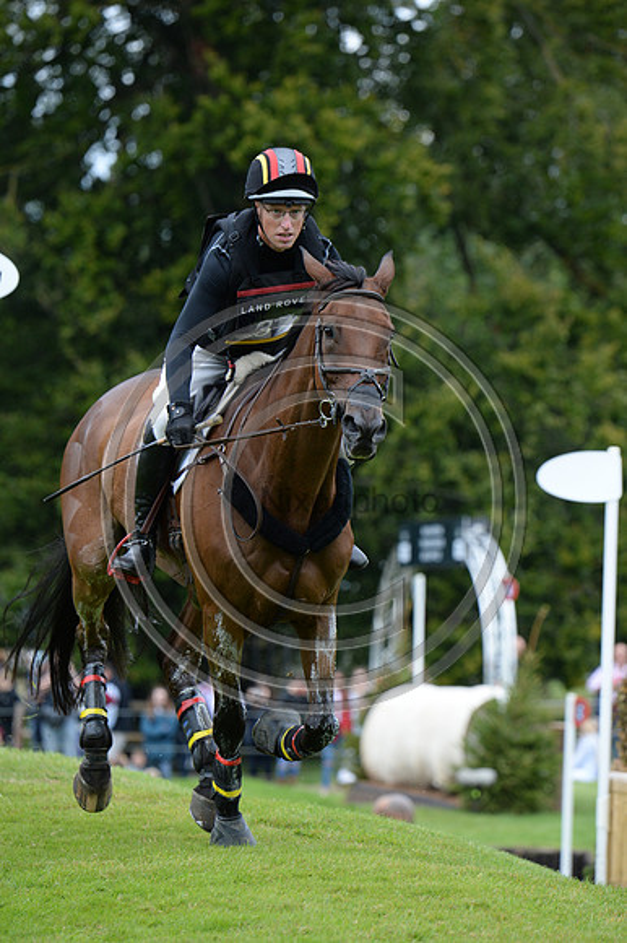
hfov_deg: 4.7
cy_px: 472
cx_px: 314
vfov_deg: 7.1
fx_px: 7585
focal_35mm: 290
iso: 1000
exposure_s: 1/1000
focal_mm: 290
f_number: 6.3
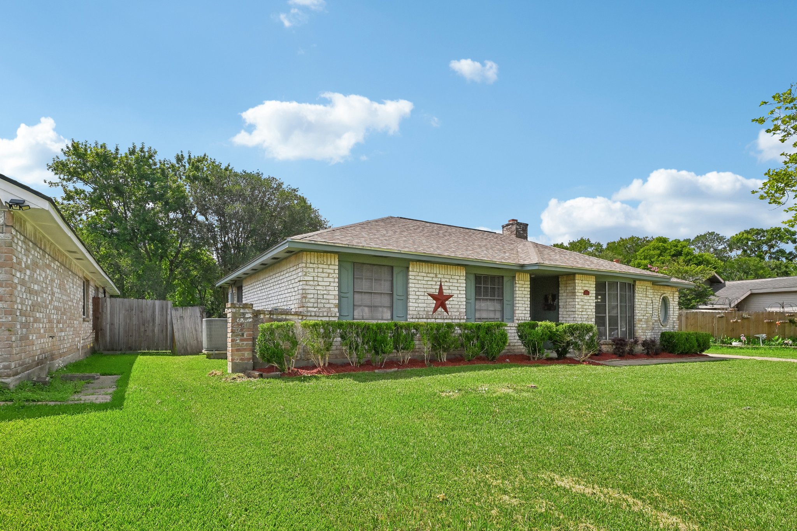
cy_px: 266
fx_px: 398
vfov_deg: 67.4
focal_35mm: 18
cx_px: 398
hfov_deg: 90.0
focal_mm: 18
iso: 400
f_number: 8
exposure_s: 1/2000
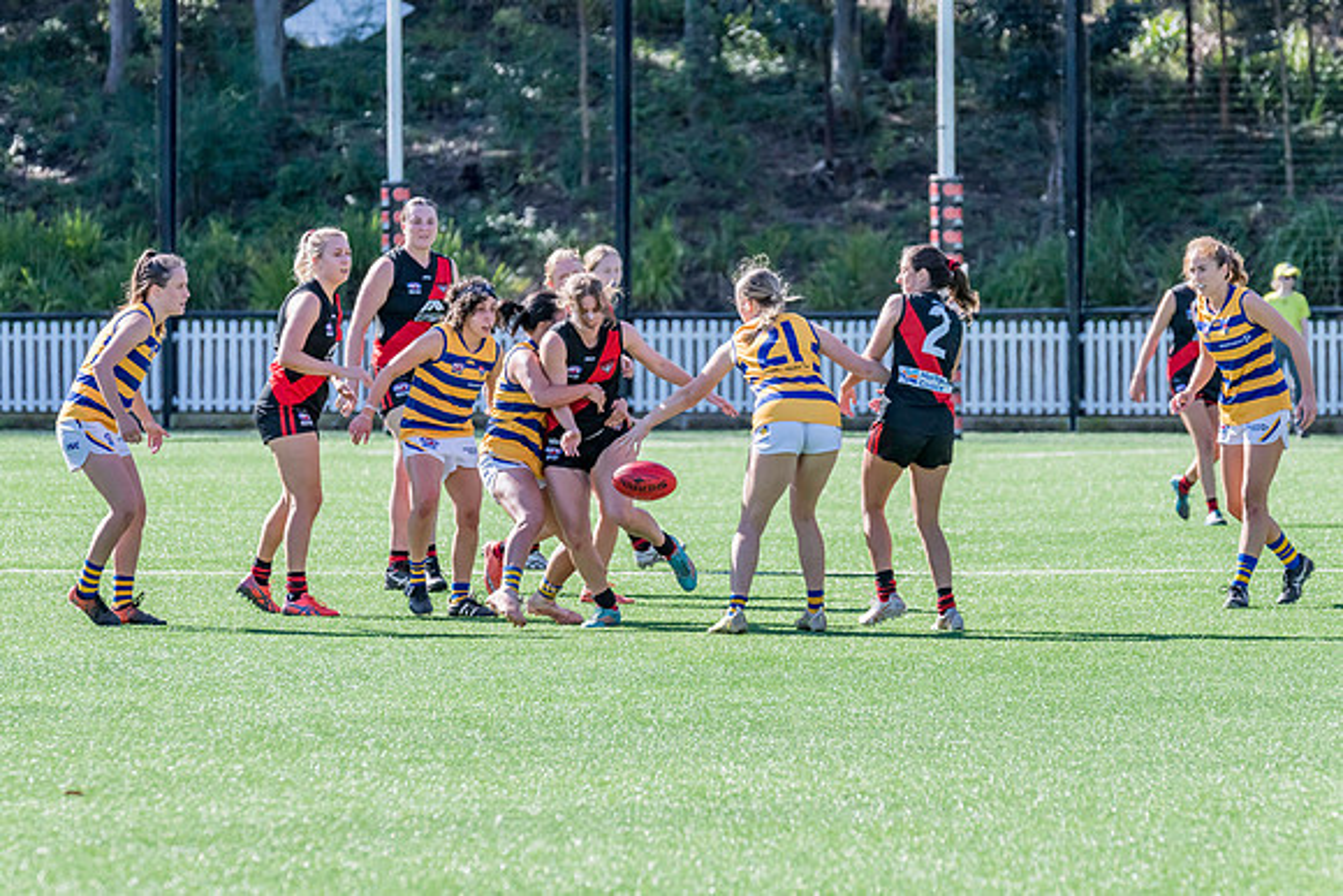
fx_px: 11932
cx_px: 657
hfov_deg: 6.4
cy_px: 435
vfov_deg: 4.3
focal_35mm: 320
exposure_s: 1/1600
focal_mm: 290
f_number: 7.1
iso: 800
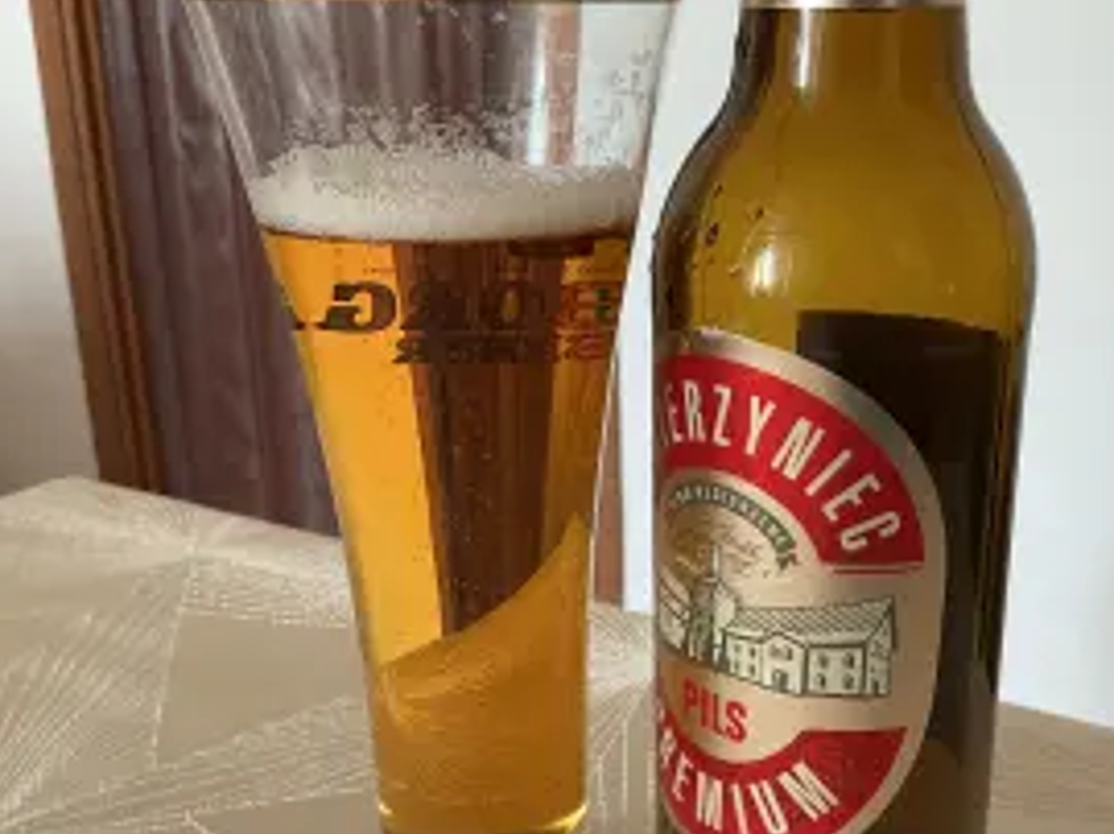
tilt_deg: -20.7
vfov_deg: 33.3
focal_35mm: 43
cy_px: 537
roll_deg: -0.9
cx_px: 693
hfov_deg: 43.6
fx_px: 1383
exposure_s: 1/60
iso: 64
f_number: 1.8
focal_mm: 3
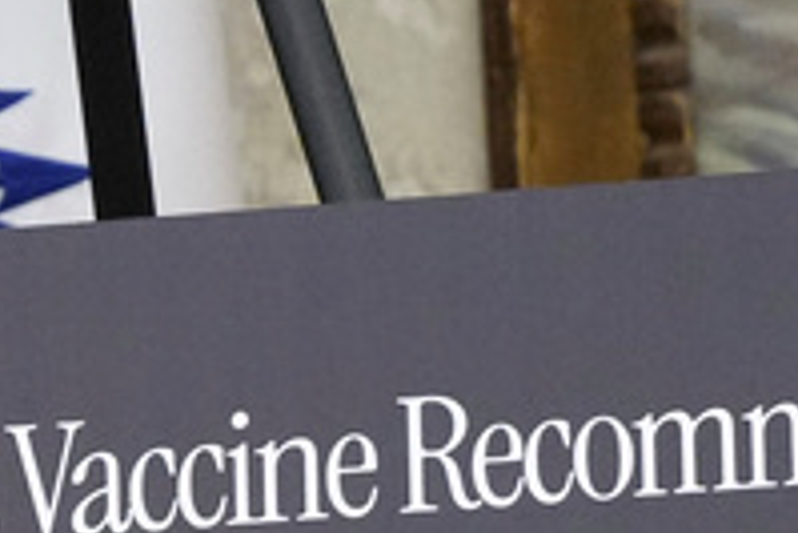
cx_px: -353
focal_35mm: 540
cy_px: 1054
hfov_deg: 3.8
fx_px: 11978
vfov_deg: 2.5
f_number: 3.5
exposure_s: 1/250
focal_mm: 70
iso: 5000
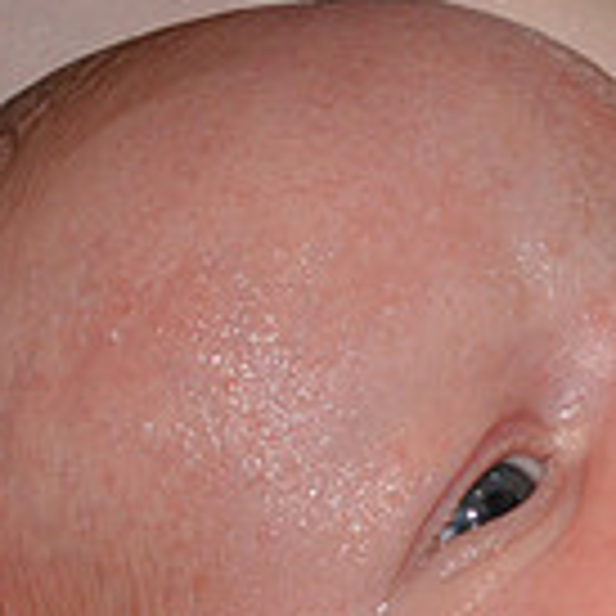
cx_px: 629
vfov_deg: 5.9
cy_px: 677
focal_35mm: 296
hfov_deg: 5.9
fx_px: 5955
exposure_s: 1/60
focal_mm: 55
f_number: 5.6
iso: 800
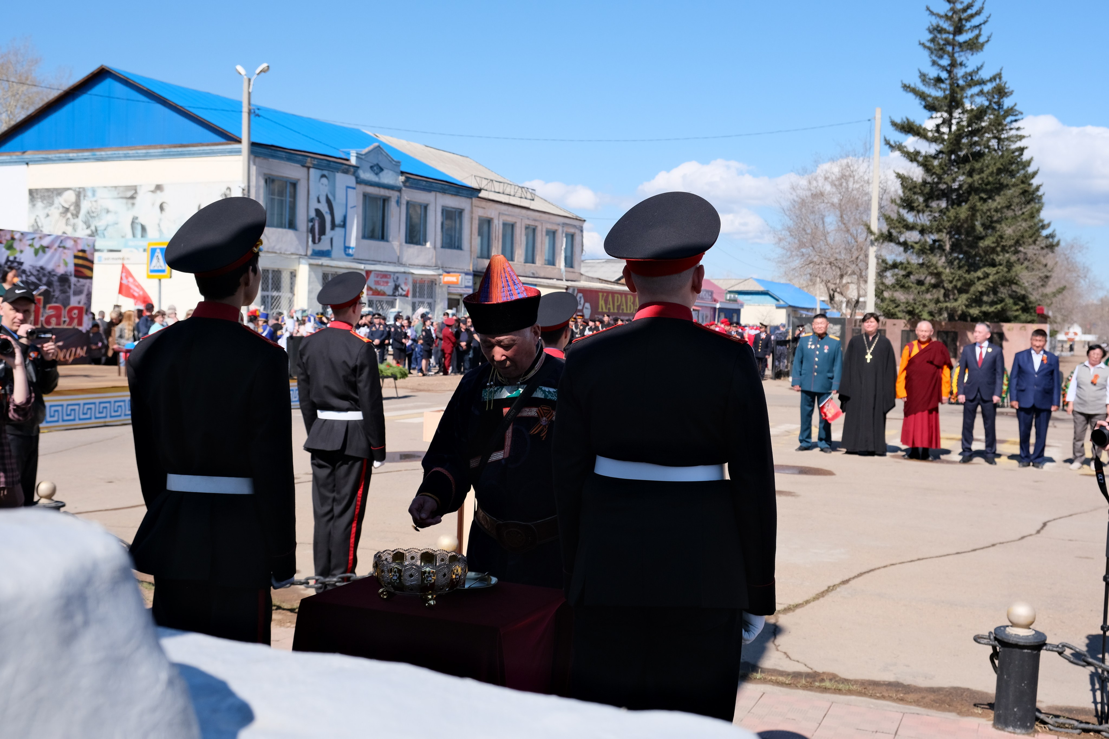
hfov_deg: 53.1
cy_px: 370
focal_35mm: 36
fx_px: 1109
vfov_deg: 36.9
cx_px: 554
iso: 320
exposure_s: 1/850
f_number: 5.6
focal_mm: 24.3
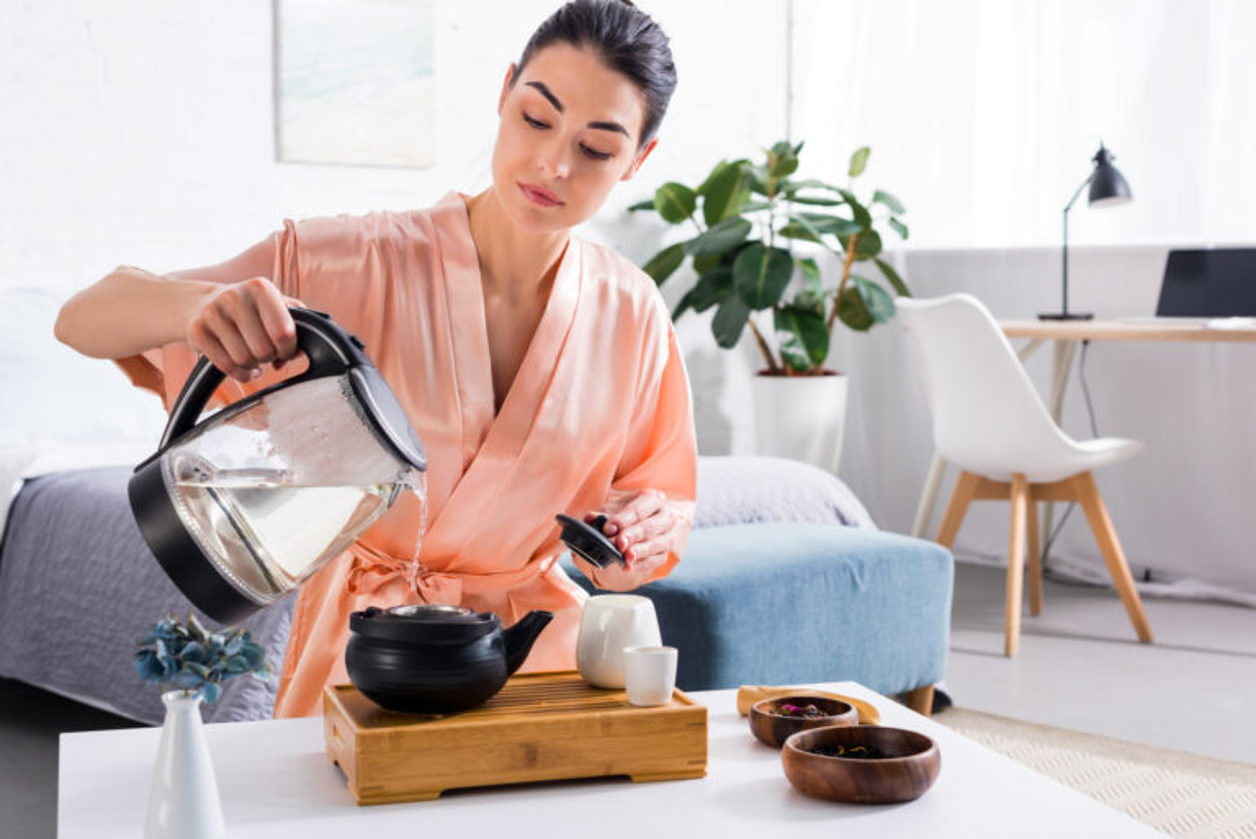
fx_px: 1745
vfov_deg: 27.0
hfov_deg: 39.6
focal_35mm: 50
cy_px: 420
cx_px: 628
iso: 400
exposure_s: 1/200
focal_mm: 50
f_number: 5.6
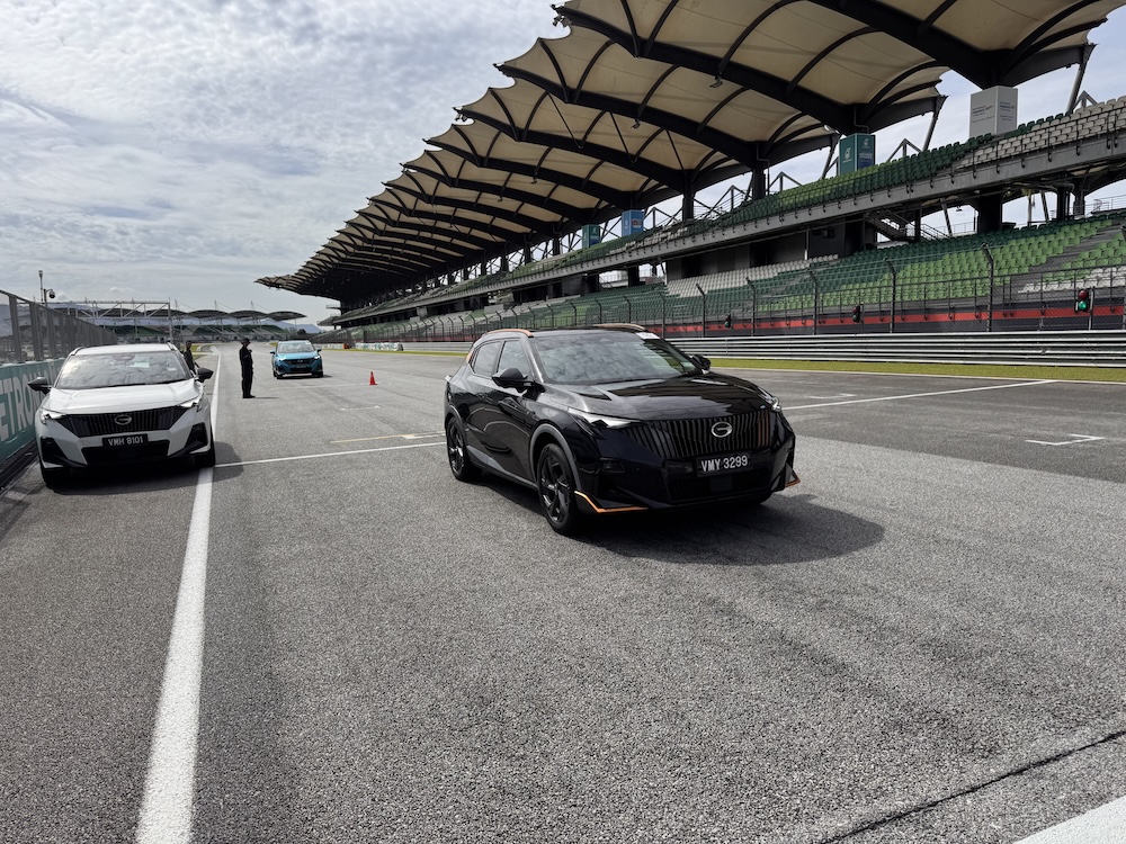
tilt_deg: -5.8
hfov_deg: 71.6
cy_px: 422
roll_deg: +1.2
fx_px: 781
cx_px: 563
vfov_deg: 56.8
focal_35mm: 24
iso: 80
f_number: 1.78
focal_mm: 6.76
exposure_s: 1/6410
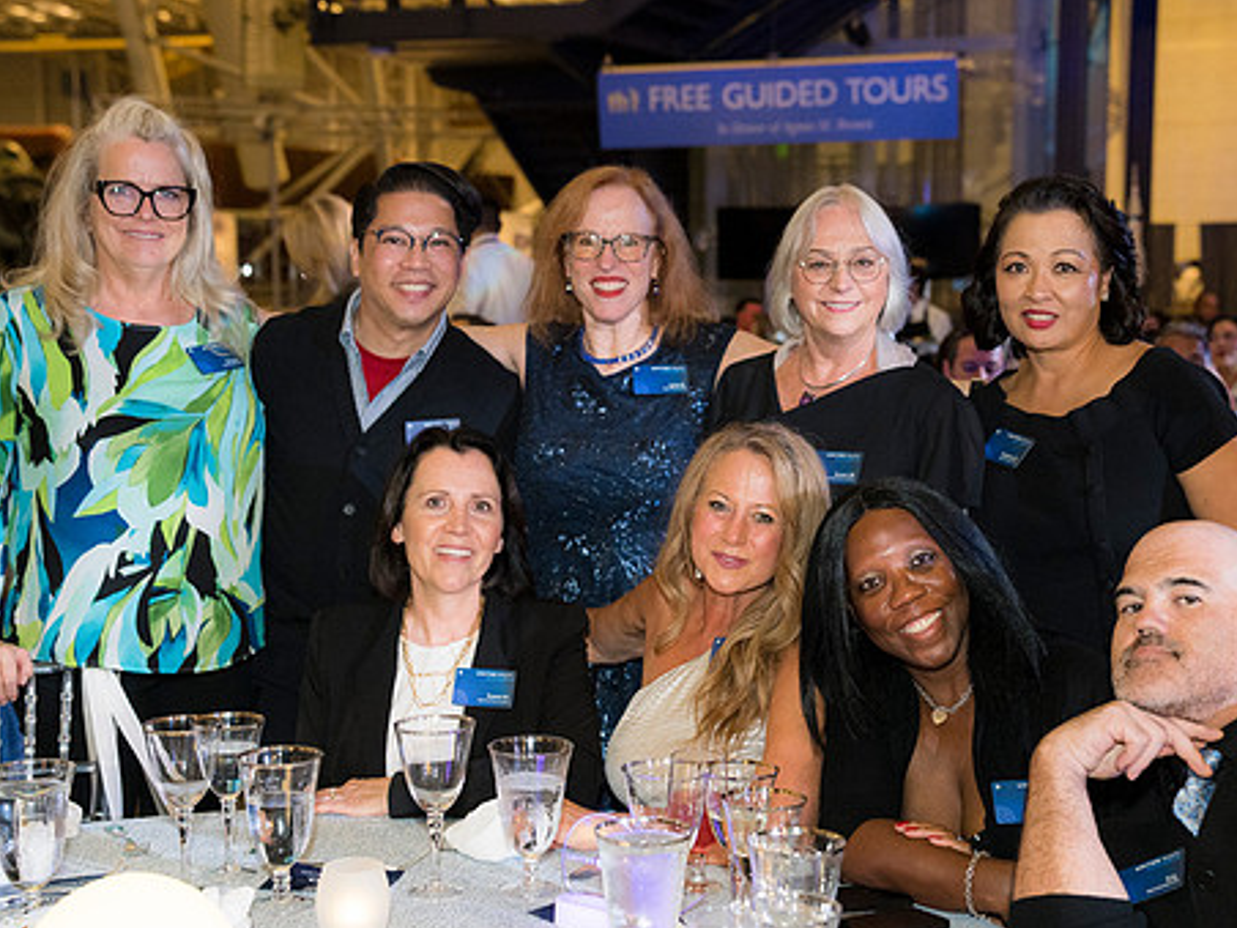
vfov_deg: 25.2
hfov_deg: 33.2
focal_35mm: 58
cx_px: 673
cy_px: 480
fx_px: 2073
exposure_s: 1/125
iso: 3200
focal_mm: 47
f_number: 4
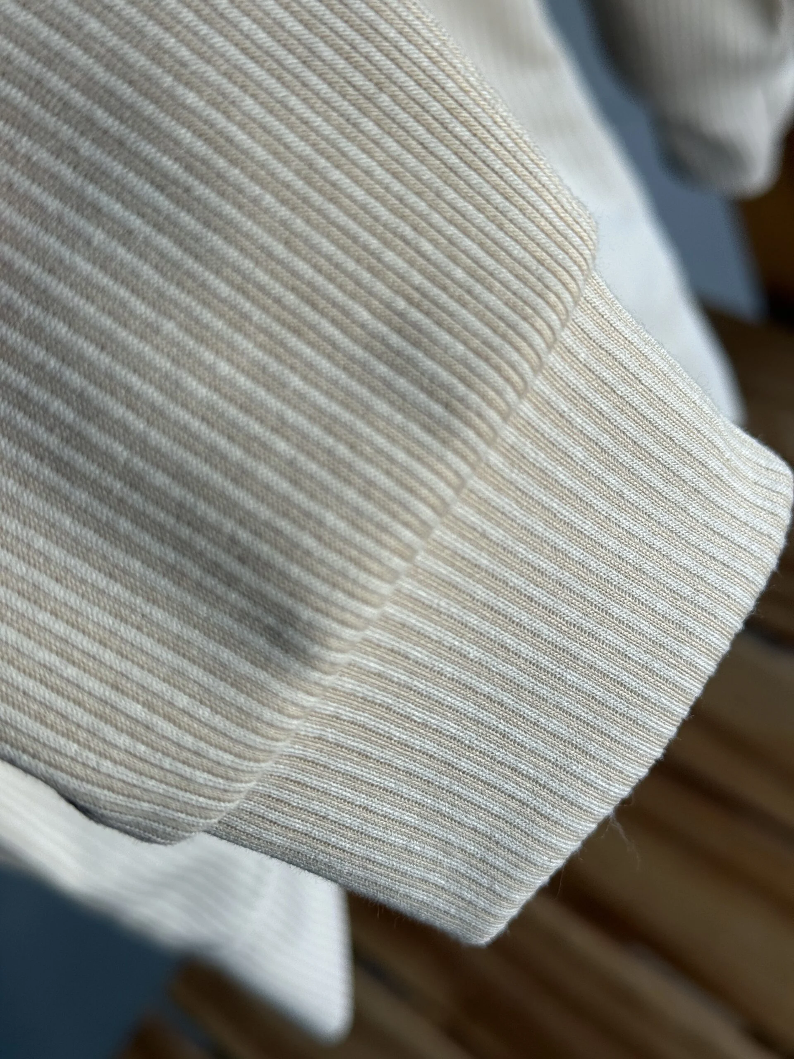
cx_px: 397
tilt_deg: -53.1
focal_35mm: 48
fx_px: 1468
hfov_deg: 30.3
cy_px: 530
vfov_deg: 39.7
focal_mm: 6.76
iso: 64
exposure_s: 1/264
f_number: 1.78
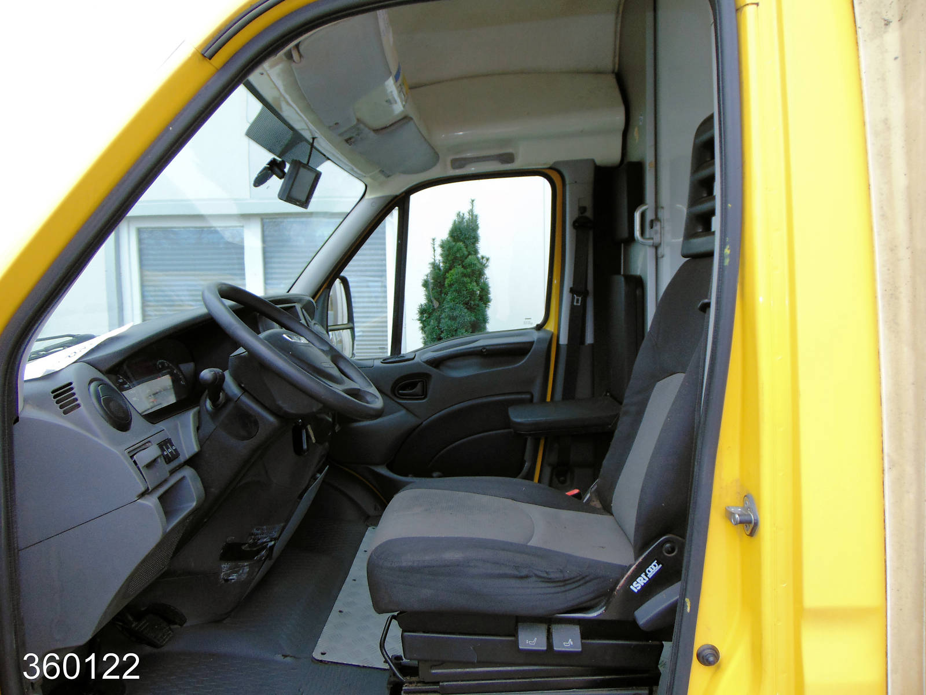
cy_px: 348
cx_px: 463
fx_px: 669
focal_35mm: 25
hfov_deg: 69.4
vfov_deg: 54.9
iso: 80
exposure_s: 1/100
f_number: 3
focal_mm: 4.5
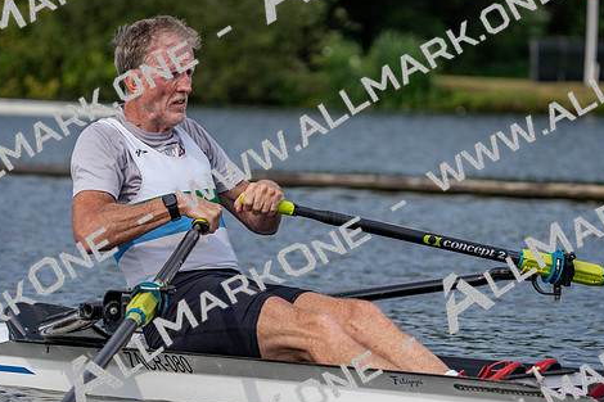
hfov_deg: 8.3
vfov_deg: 5.6
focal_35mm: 247
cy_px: 213
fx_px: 4142
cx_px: 333
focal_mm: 200
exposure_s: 1/1600
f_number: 5.6
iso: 250
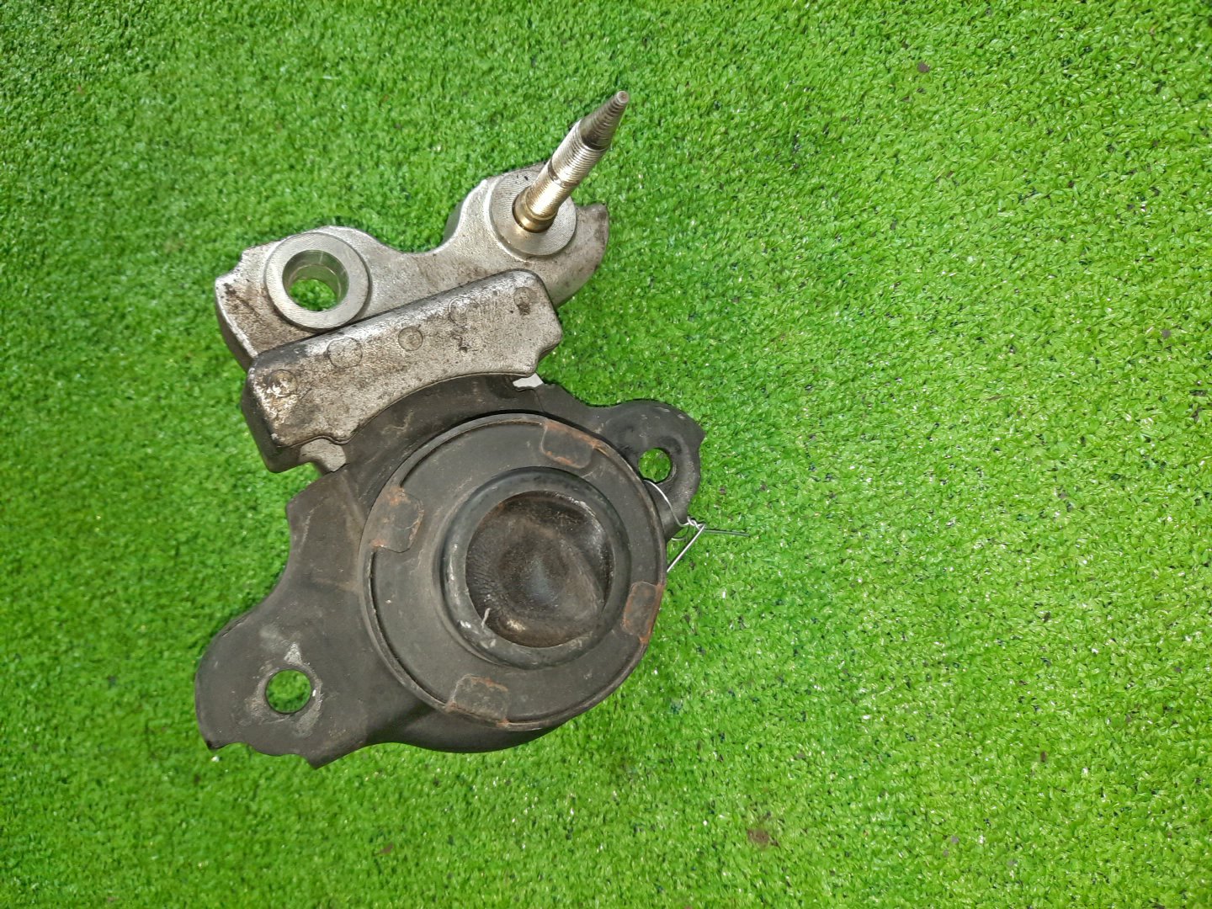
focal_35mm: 25
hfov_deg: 69.4
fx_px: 875
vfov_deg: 54.9
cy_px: 454
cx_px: 606
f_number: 2
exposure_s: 1/50
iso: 345
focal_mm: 4.6
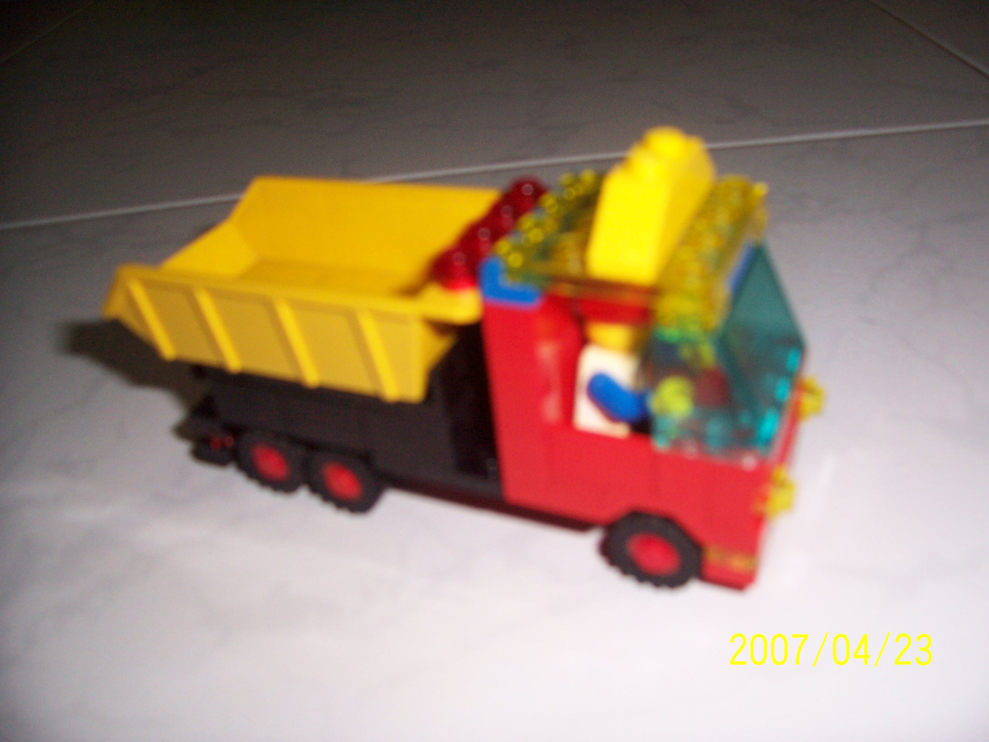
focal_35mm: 34
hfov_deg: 54.0
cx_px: 494
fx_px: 971
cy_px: 371
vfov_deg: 41.8
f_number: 2.7
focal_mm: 5.6
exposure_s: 1/60
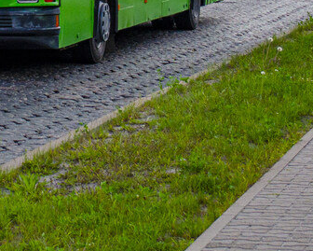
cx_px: -25
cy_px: -152
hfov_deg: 9.0
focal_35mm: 213
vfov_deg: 7.1
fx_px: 1974
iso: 125
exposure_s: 1/640
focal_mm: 34
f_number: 7.1
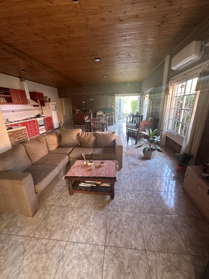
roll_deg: +1.4
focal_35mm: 14
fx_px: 113
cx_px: 104
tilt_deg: -17.2
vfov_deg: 102.1
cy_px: 140
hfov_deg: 85.7
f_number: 2.2
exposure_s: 1/67
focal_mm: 2.22
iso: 320
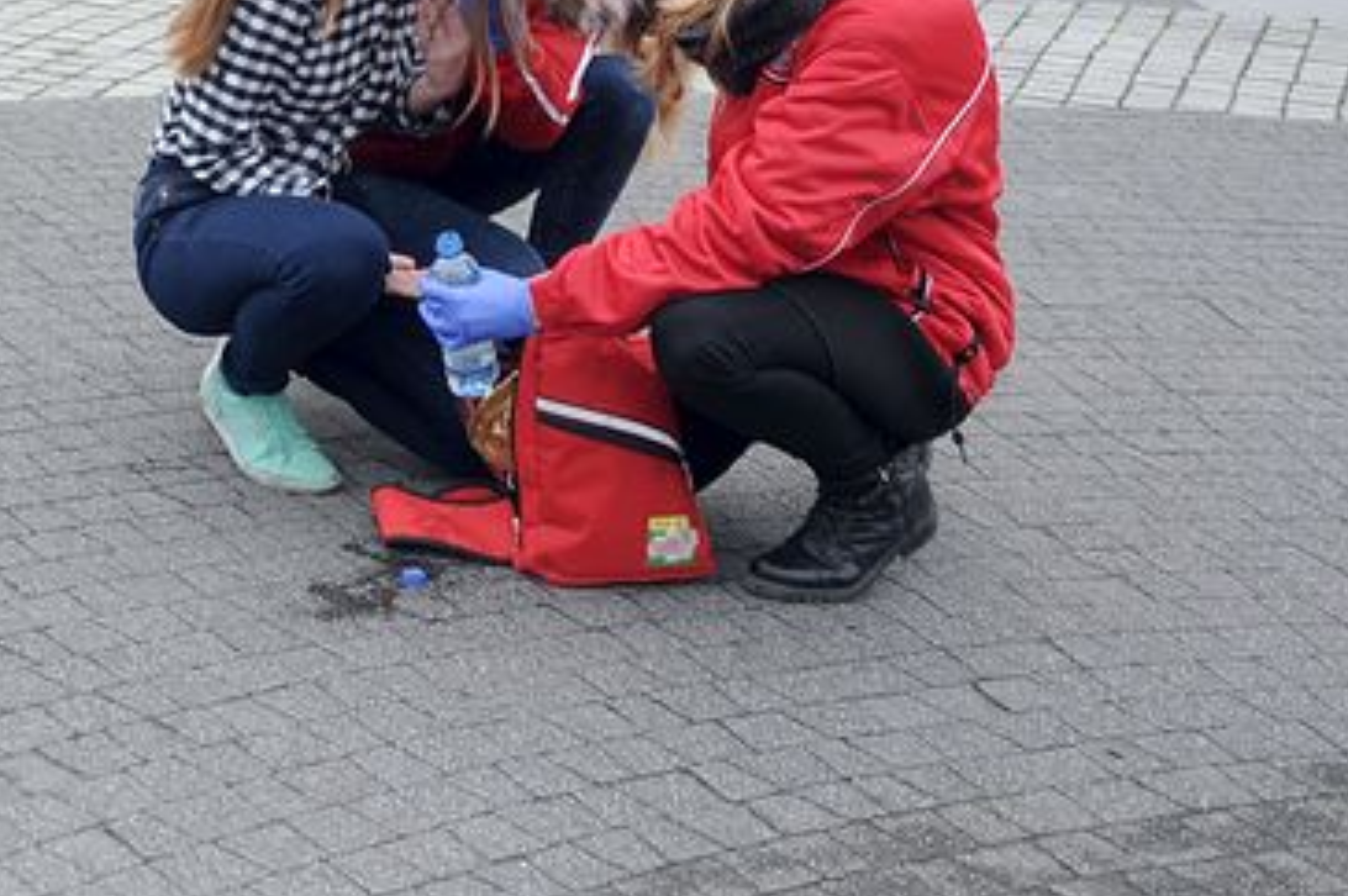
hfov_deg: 23.2
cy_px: 20
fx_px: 3142
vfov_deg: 15.9
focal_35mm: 84
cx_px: -11
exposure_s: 1/125
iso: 200
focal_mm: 24
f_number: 5.6
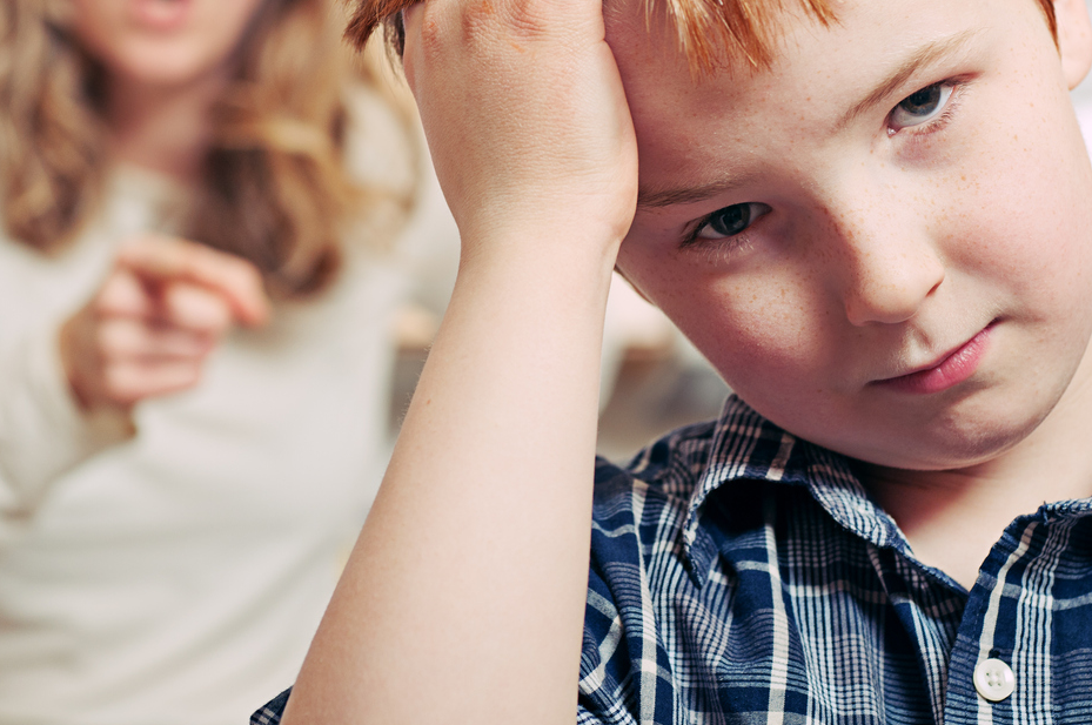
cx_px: 545
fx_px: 3383
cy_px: 293
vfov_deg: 12.2
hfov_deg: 18.3
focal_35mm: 112
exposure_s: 1/200
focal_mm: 55
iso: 100
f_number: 4
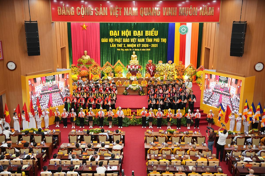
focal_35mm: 37
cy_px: 88
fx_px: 272
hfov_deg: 51.9
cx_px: 132
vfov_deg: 35.9
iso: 1600
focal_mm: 37
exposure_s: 1/125
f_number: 3.5
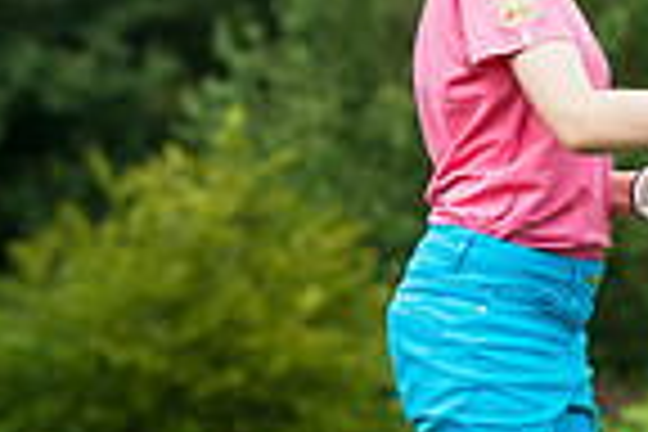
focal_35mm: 504
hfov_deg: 4.1
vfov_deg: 2.7
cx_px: 1071
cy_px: 216
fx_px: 9071
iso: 320
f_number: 5.6
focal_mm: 125
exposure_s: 1/1000
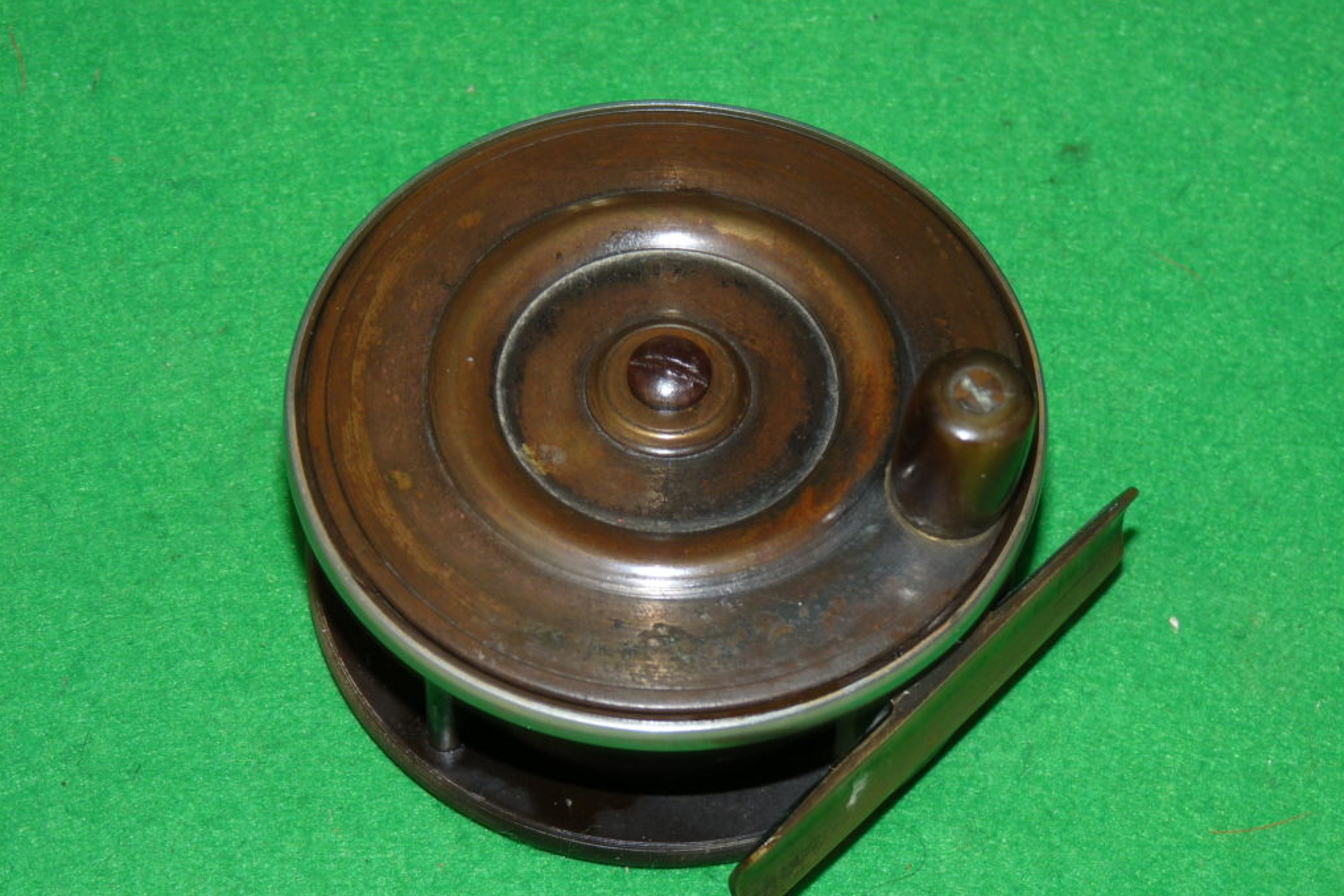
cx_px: 671
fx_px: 3398
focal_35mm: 91
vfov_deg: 15.0
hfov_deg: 22.4
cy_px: 501
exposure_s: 1/40
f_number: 3.4
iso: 100
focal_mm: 15.5
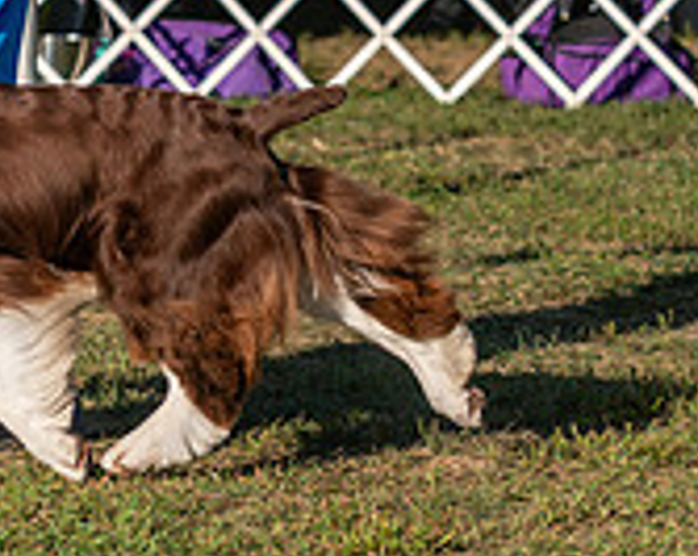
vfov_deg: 4.5
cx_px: -61
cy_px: -159
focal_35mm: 342
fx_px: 7053
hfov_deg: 5.6
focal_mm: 90
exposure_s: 1/1250
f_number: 4.5
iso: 100
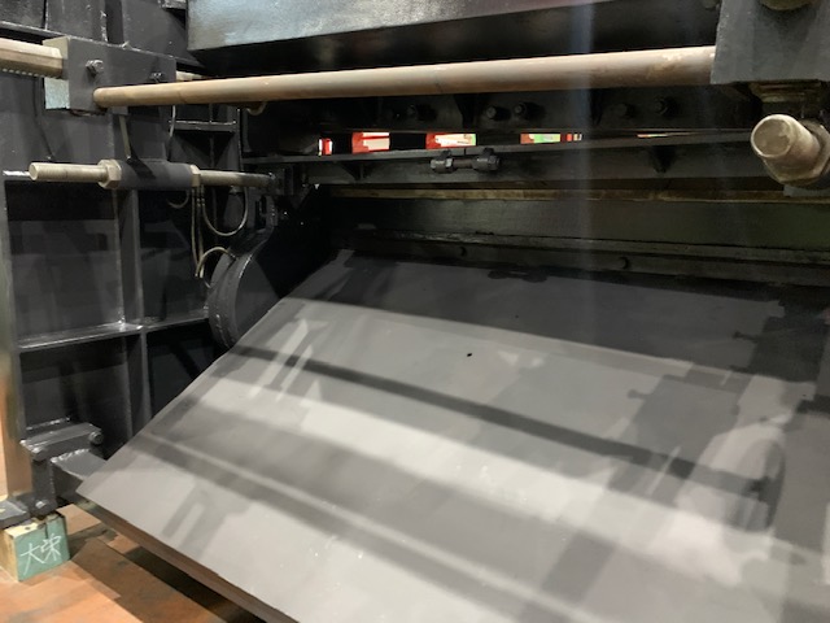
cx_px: 415
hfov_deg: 67.3
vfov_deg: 53.1
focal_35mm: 26
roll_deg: -1.6
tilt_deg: -12.4
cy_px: 312
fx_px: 623
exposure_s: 1/30
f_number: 1.8
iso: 800
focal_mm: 4.25
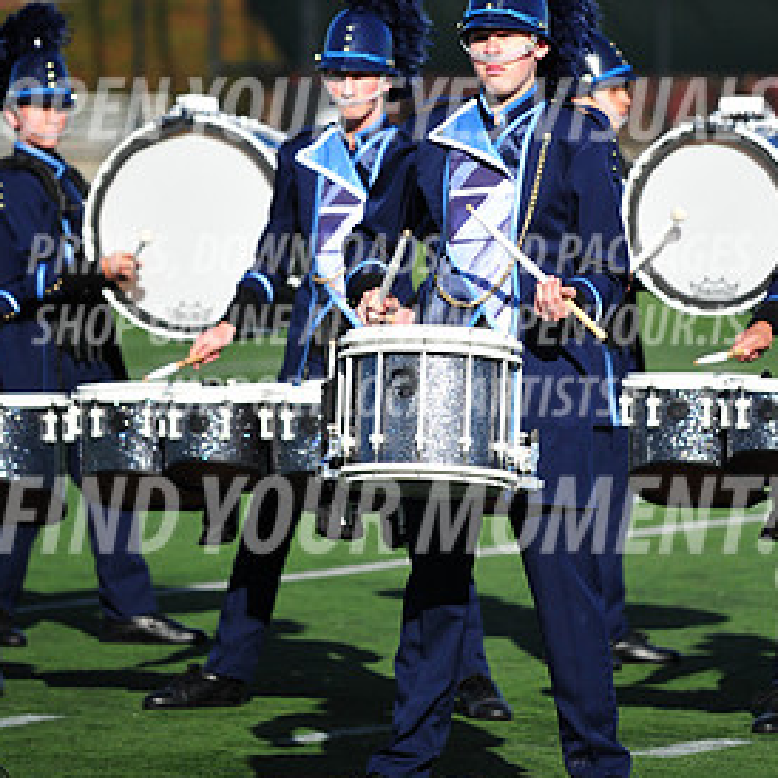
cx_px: 389
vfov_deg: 6.3
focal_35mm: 279
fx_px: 7094
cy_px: 318
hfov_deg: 6.3
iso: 1000
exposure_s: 1/8000
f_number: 4
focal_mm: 200
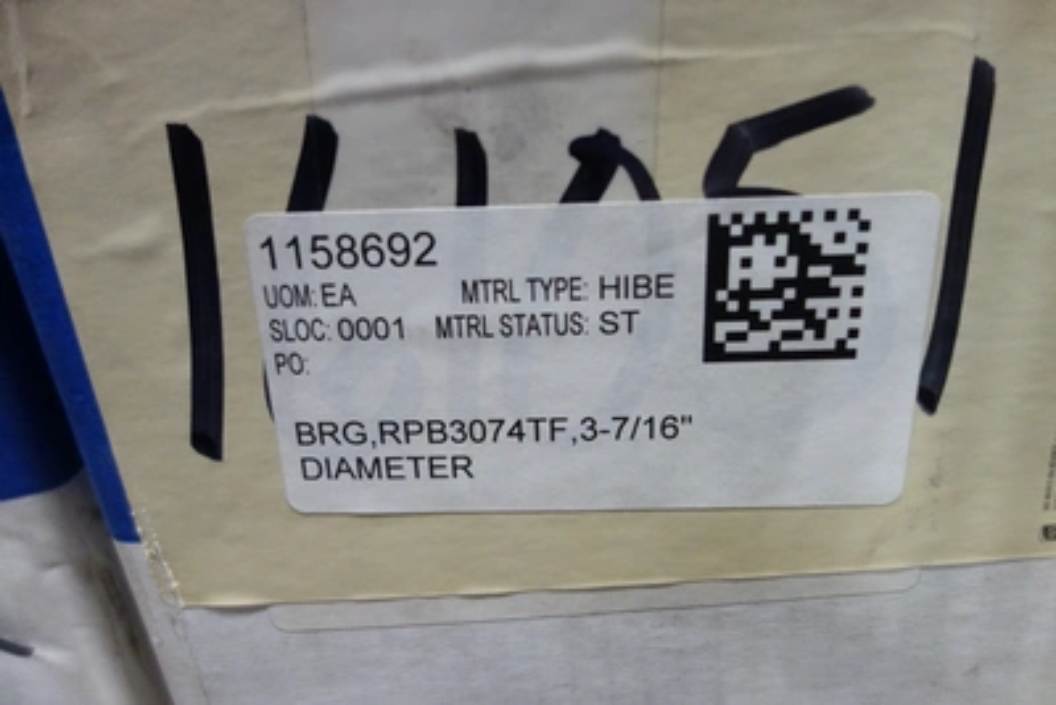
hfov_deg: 65.5
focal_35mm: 28
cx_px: 528
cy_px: 352
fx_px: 822
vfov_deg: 46.4
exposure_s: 1/250
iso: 1600
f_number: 1.8
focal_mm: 10.4
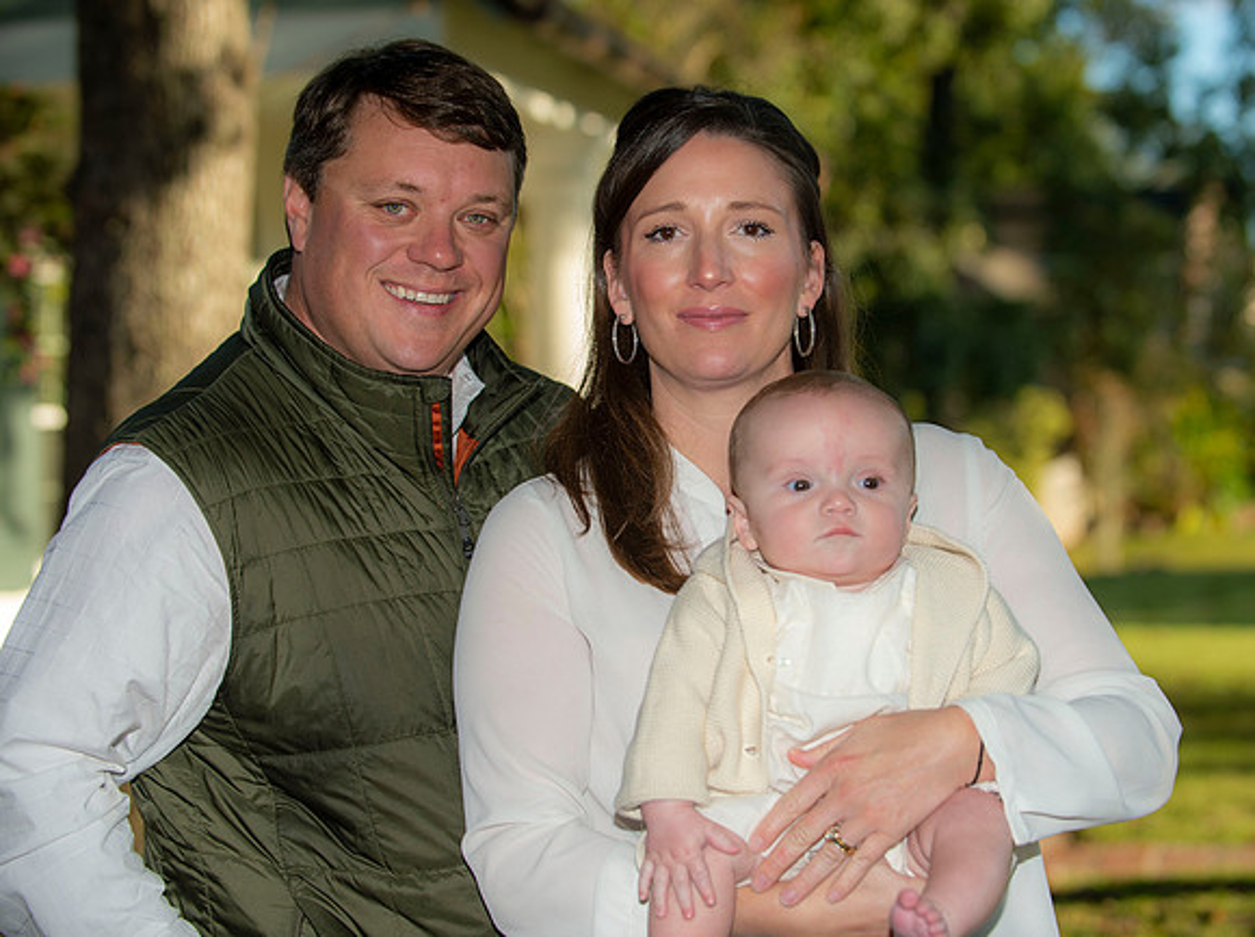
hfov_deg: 24.1
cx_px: 703
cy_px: 469
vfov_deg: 18.1
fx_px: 2934
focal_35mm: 81
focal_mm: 75
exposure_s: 1/320
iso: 100
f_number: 5.6
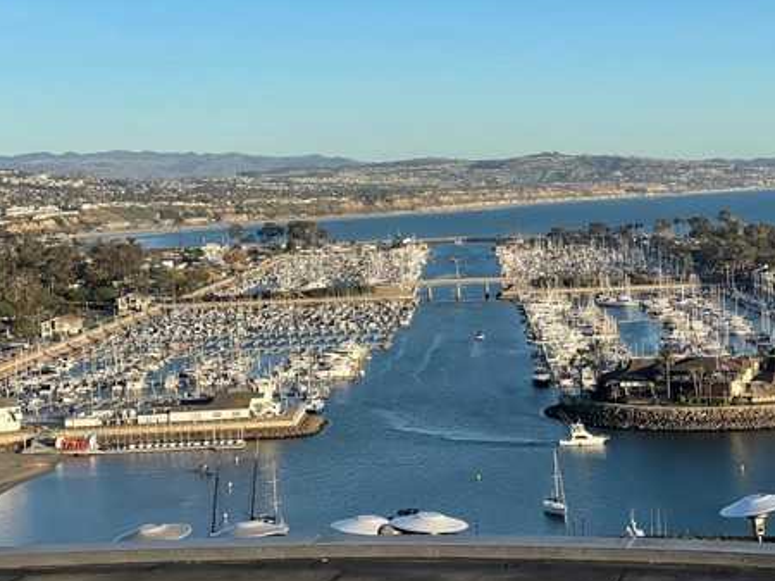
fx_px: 1656
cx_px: 537
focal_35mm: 74
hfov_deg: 26.1
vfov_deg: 19.9
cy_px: 233
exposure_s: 1/1229
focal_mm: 6
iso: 25
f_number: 2
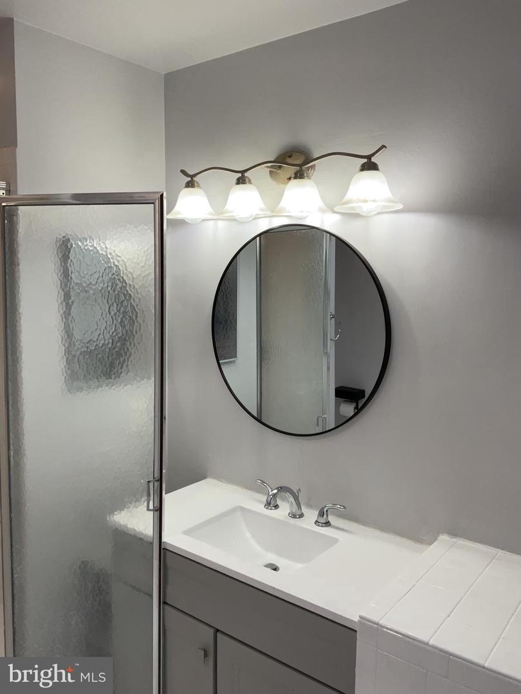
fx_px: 582
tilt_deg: -5.1
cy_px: 347
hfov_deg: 48.2
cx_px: 260
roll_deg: +0.6
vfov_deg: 61.7
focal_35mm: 29
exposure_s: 1/120
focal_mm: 3
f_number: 1.8
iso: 40
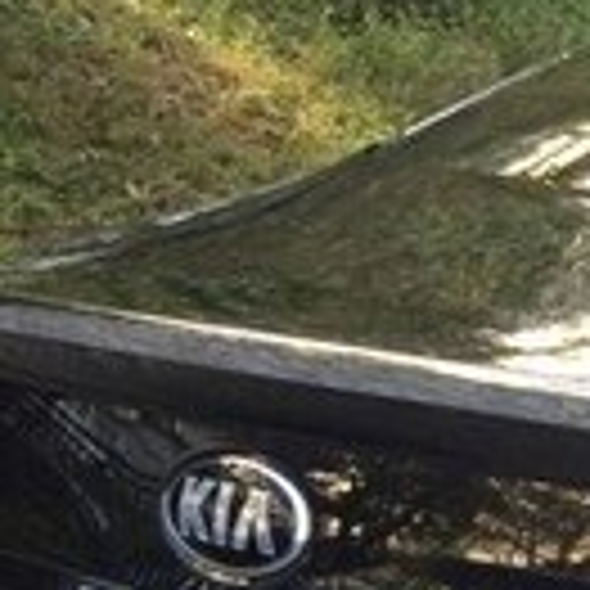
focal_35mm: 129
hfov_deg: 11.1
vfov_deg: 13.0
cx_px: 1473
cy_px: 799
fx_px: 2488
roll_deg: -0.9
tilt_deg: -19.7
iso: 40
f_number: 2.2
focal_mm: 4.15
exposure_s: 1/100
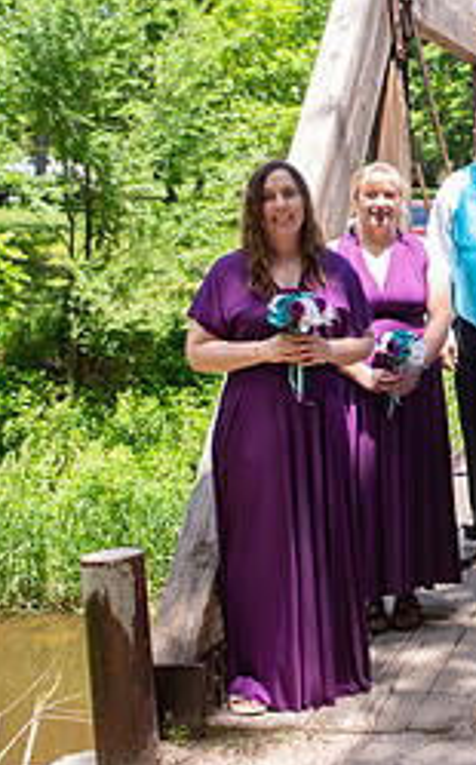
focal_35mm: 69
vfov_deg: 29.6
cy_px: 263
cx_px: 725
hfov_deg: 16.9
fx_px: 1436
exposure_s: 1/125
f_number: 5
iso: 80
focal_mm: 29
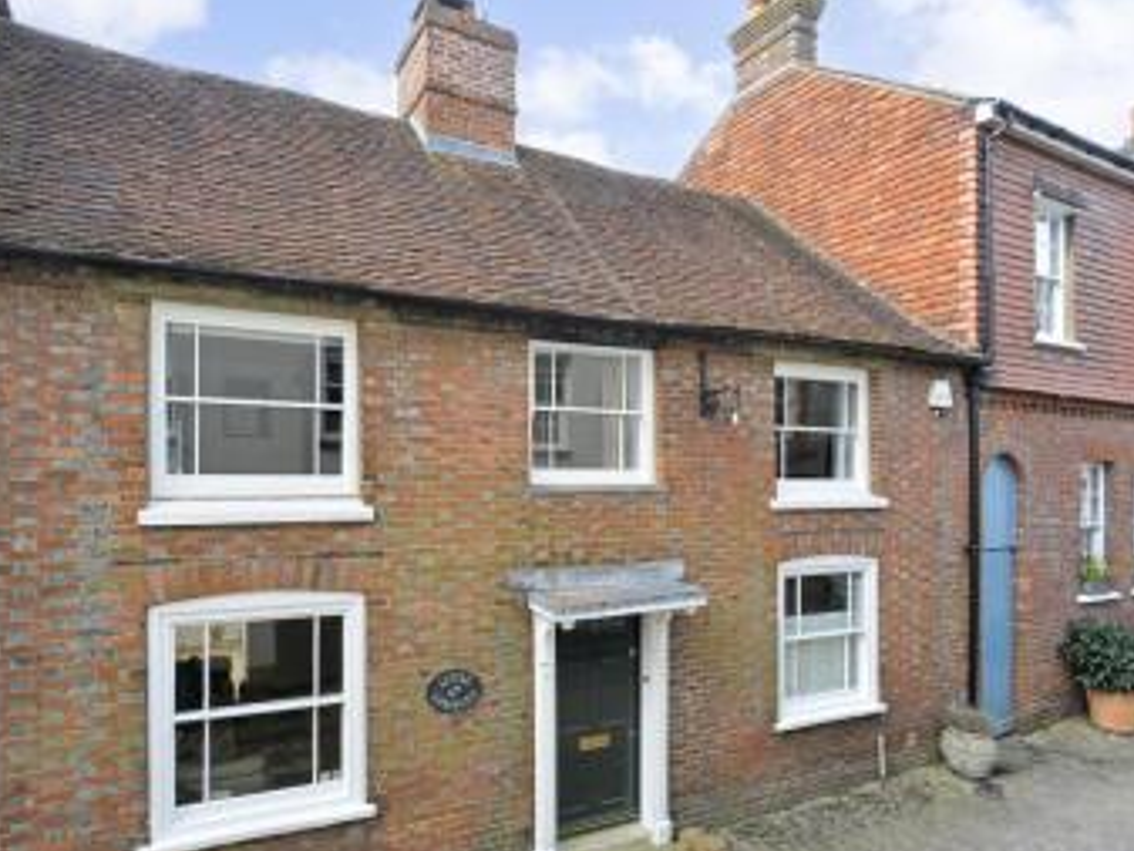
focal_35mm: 19
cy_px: 469
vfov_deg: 68.5
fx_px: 623
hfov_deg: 84.1
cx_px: 488
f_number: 14
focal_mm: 14
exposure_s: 1/40
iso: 400
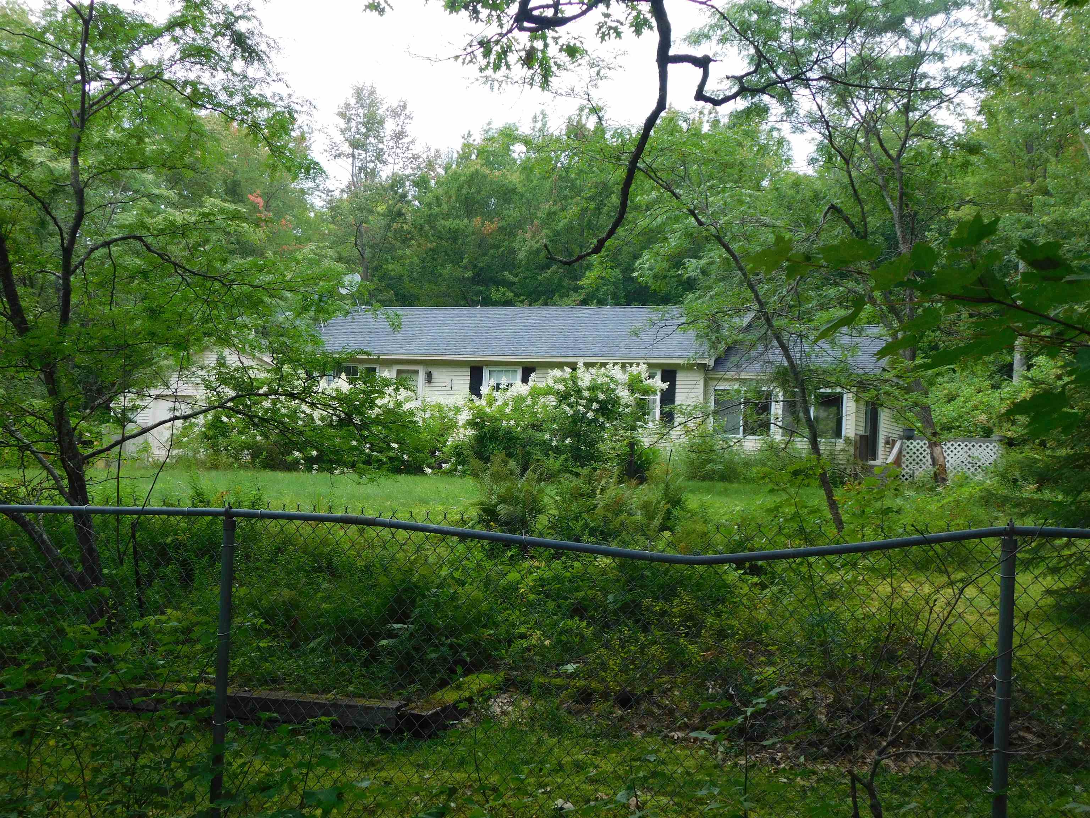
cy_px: 409
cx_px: 545
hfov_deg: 46.8
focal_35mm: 40
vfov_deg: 36.0
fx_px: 1260
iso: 200
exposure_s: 1/30
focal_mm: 7.1
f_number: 3.6
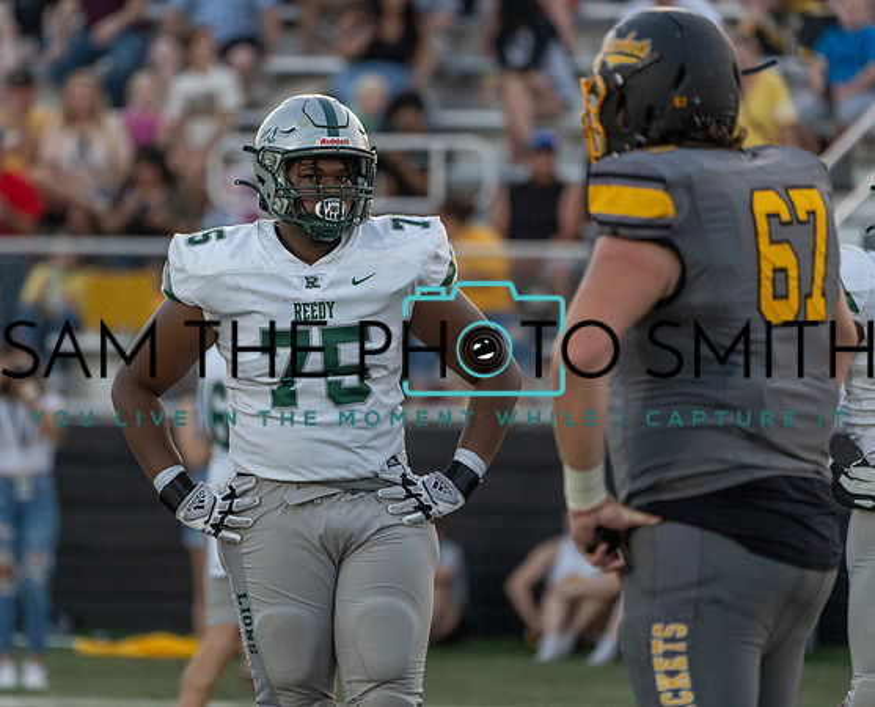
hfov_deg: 3.9
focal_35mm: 492
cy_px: 323
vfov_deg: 3.2
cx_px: 324
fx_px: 12781
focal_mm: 400
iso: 3200
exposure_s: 1/1000
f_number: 5.6
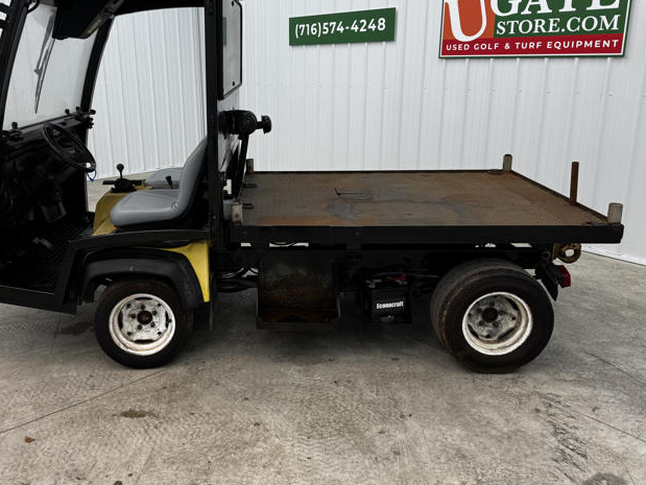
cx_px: 255
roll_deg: +1.0
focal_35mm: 31
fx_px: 579
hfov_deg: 57.8
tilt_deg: -14.5
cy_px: 209
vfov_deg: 45.4
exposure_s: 1/120
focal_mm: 6.76
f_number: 1.78
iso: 80
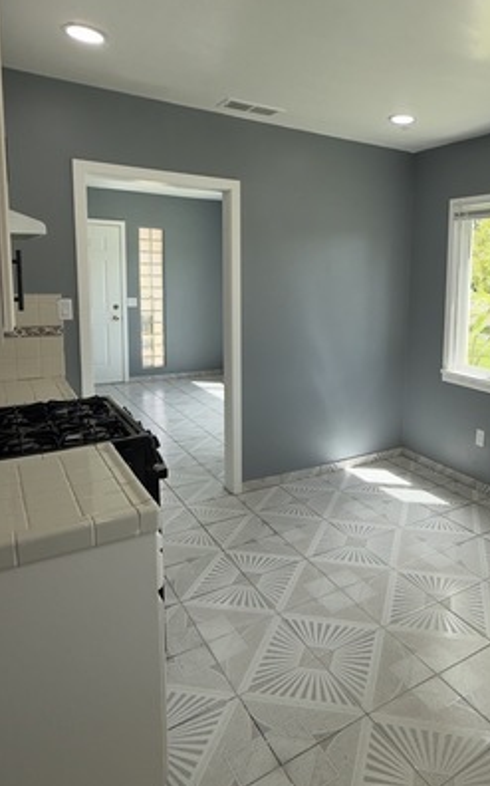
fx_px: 535
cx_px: 361
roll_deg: -2.0
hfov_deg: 47.6
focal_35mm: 25
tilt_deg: -7.1
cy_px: 350
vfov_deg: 72.4
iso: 64
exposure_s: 1/193
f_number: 2.2
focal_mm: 2.22
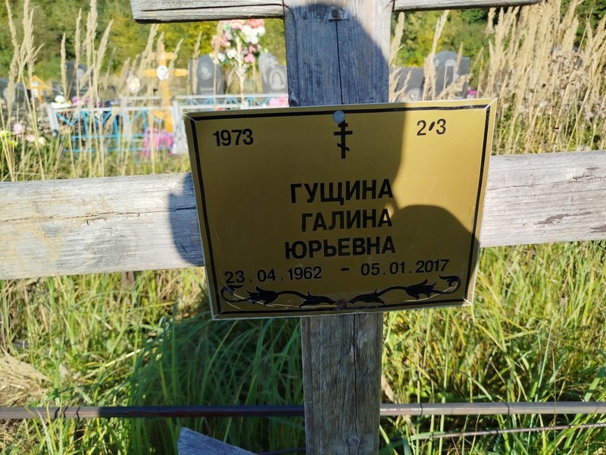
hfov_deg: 71.6
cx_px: 303
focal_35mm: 24
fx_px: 420
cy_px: 228
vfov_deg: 56.8
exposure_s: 1/746
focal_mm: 5.31
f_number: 1.7
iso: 50
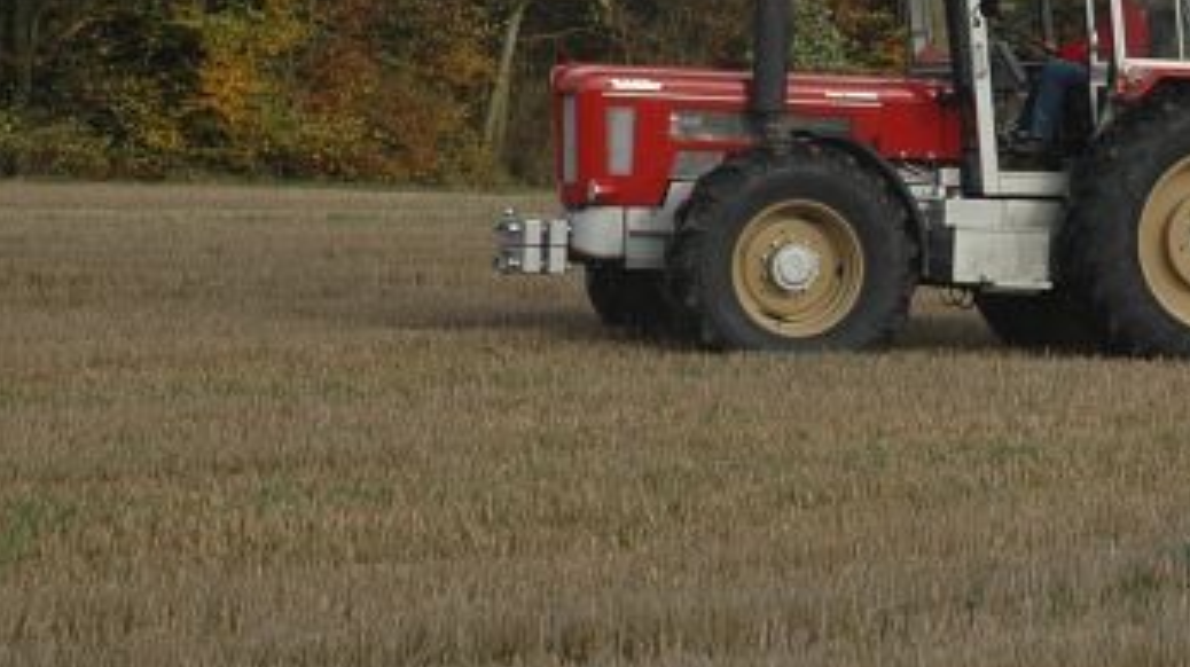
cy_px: 17
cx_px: 1262
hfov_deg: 11.3
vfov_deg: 6.4
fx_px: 5959
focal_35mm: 189
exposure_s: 1/320
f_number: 9
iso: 400
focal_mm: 52
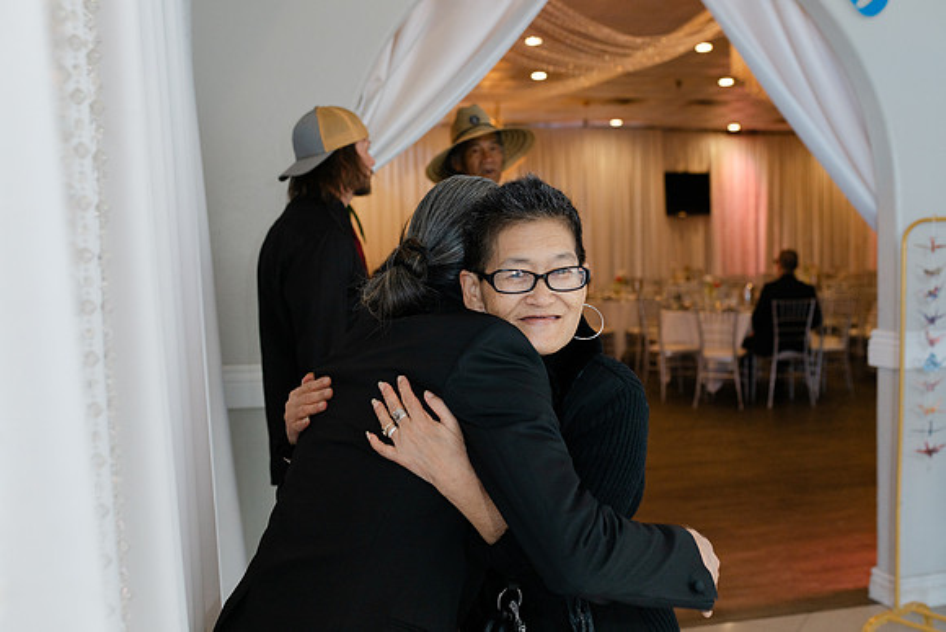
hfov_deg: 52.6
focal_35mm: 36
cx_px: 473
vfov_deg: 36.5
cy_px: 316
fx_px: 956
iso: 400
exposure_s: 1/160
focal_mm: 35
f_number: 4
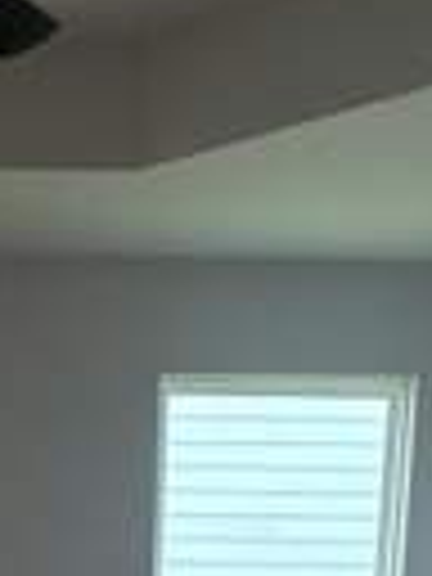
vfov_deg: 23.5
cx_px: -22
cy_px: 806
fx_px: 1165
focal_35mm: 70
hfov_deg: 20.2
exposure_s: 1/123
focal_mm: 2.22
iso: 125
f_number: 2.2
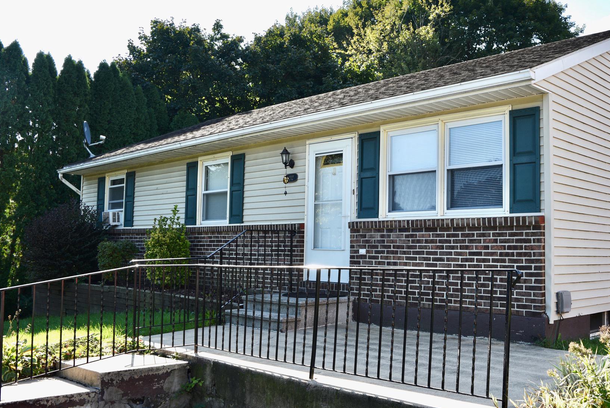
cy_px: 201
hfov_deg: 53.9
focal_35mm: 35
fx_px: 593
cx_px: 376
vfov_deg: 37.9
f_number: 8
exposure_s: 1/250
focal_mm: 28
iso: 220
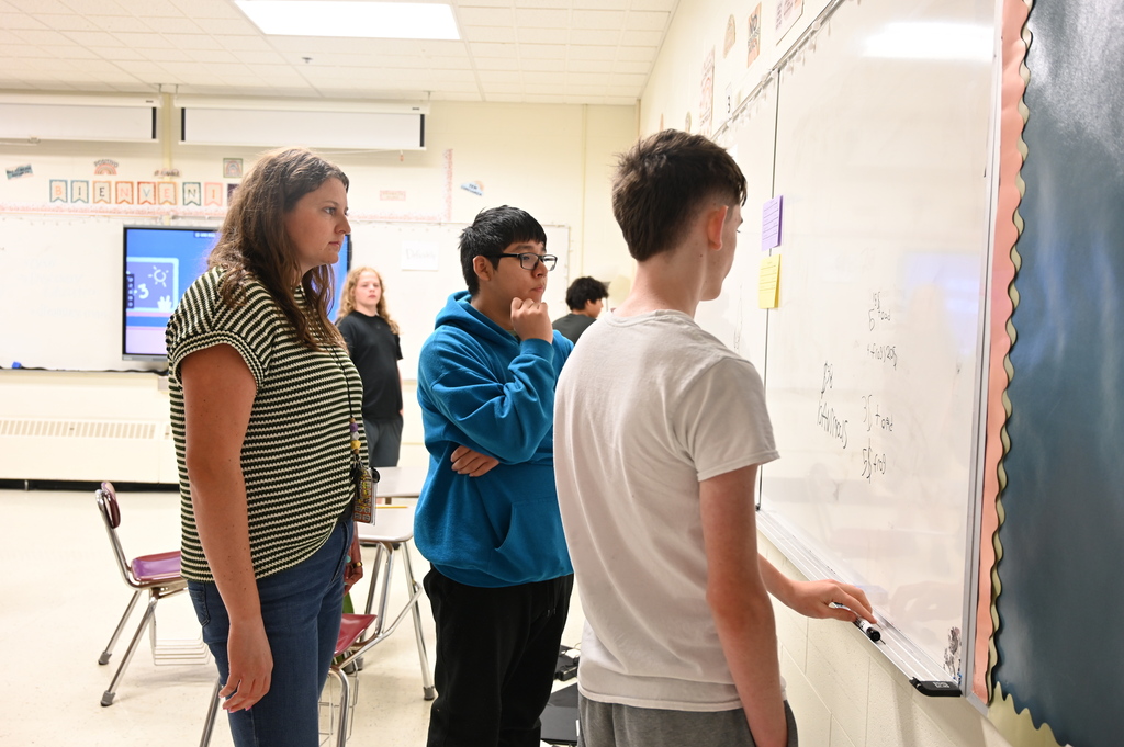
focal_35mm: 29
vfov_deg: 44.9
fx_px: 905
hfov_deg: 63.7
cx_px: 562
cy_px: 374
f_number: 4
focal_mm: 29
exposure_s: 1/40
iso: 800
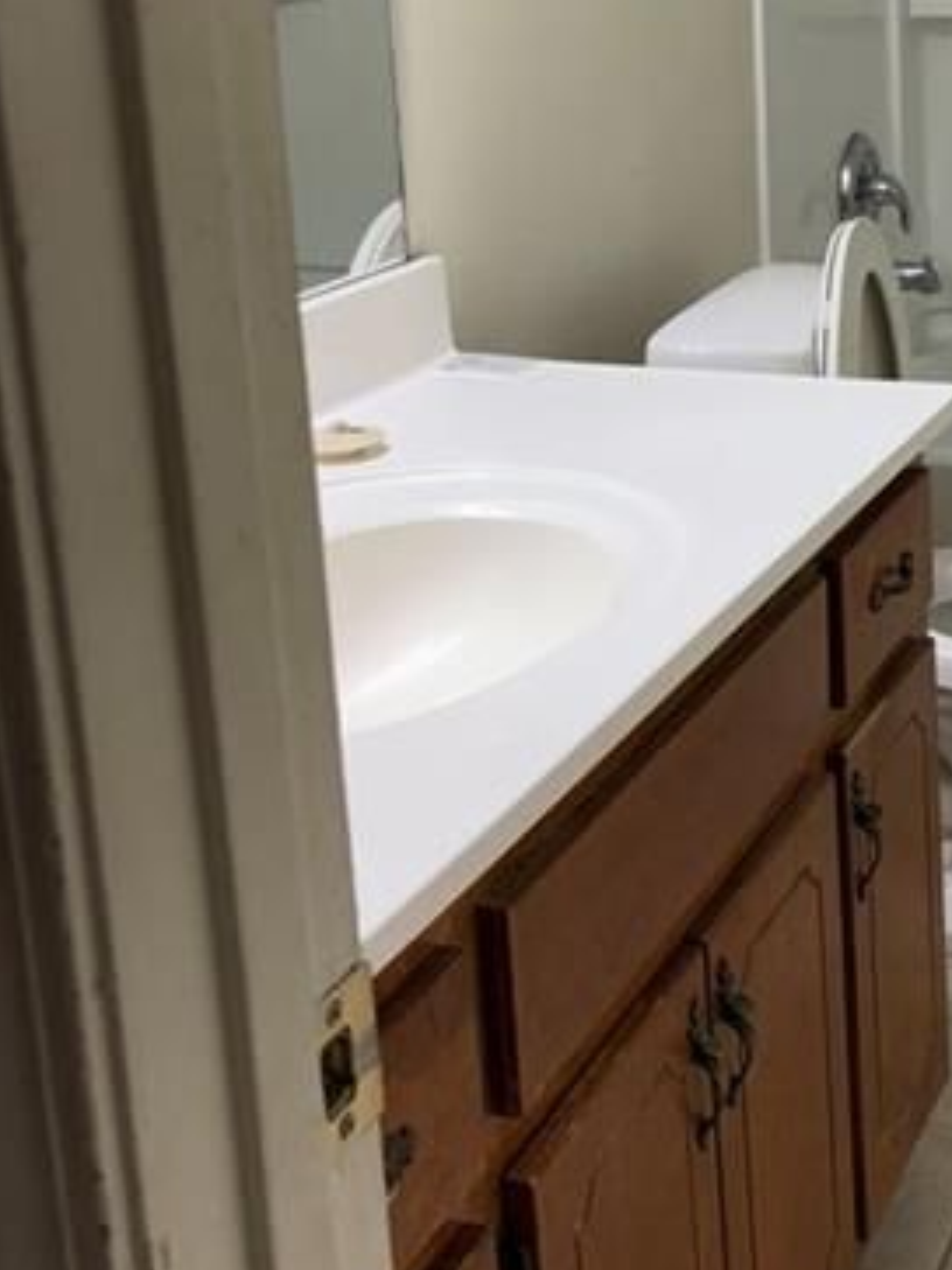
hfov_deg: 25.2
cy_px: 357
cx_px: 966
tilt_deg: -14.4
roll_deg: +0.8
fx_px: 2018
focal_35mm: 55
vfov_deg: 34.4
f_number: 1.6
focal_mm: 5.96
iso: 125
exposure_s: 1/120
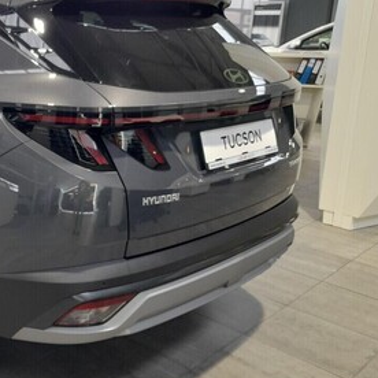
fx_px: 544
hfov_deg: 35.3
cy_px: 149
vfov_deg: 38.2
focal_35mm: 44
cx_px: 14
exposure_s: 1/50
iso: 200
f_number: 2
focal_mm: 4.6
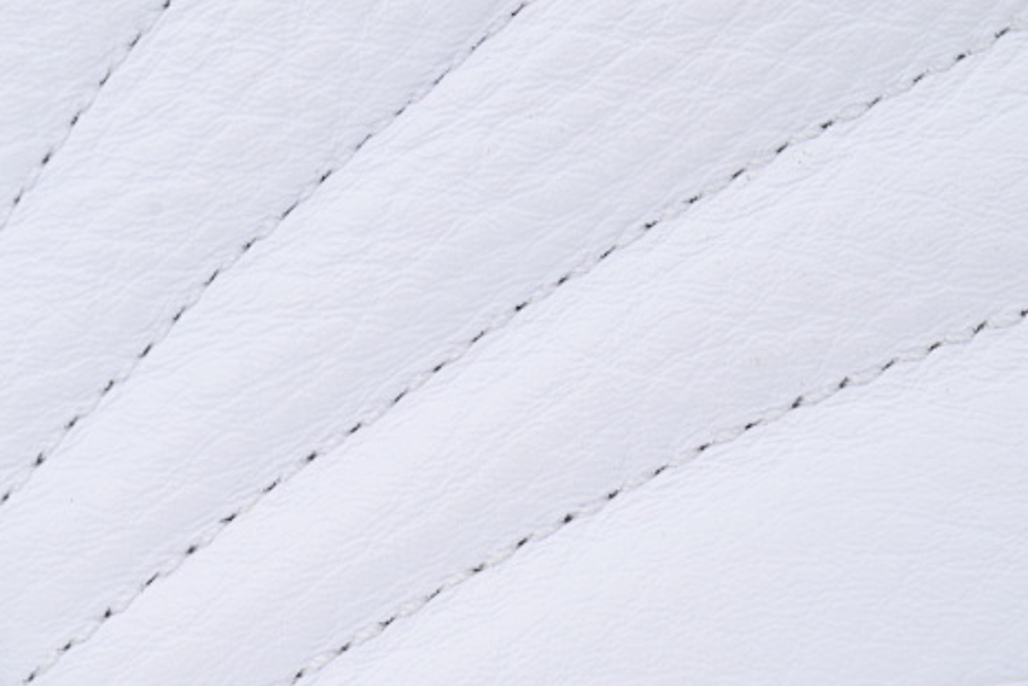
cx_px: 415
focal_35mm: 175
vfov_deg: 7.8
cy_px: 464
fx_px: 4998
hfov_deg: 11.7
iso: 400
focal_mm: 102
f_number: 10
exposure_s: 1/100
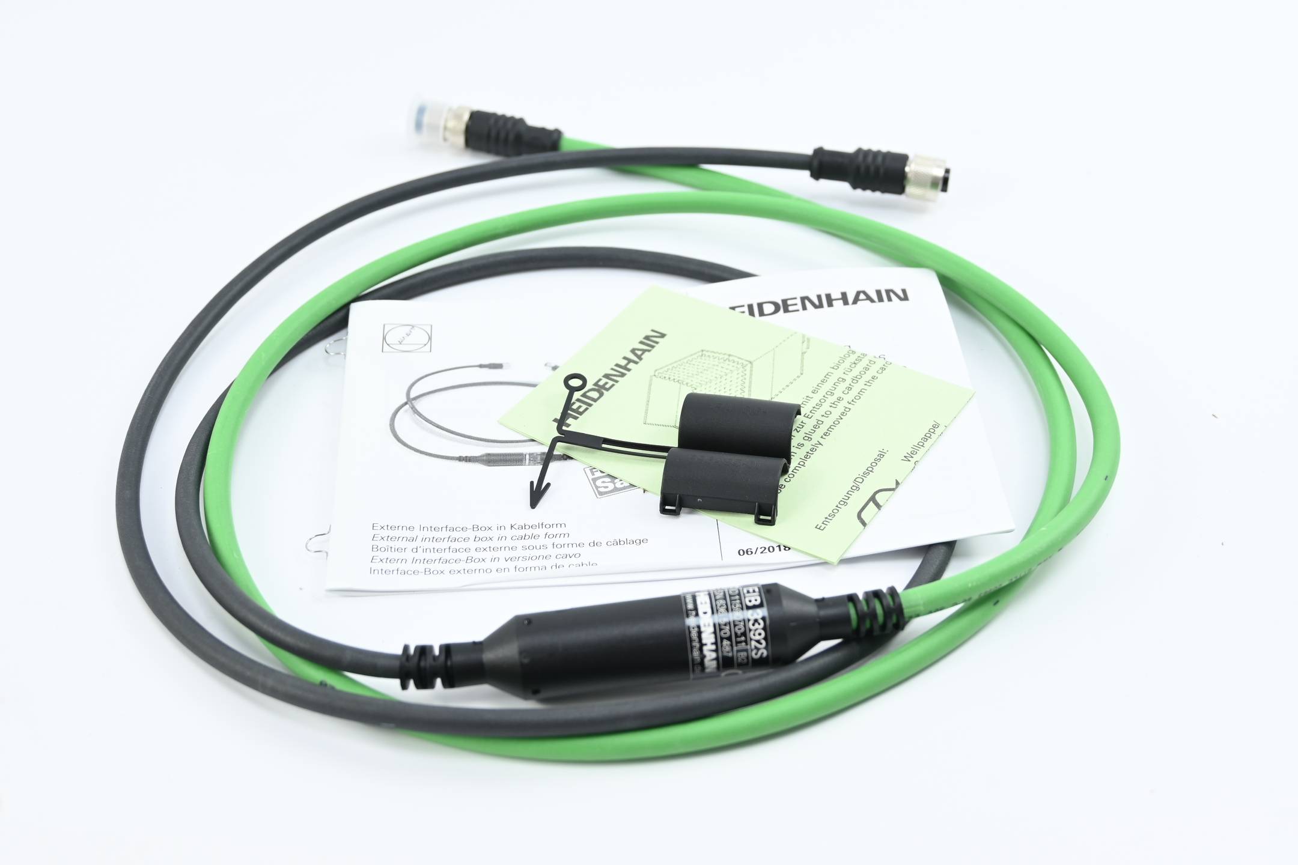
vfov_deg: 26.5
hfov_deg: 38.9
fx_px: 1839
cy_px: 432
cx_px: 649
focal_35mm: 51
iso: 160
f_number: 5
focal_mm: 34
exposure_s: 1/50
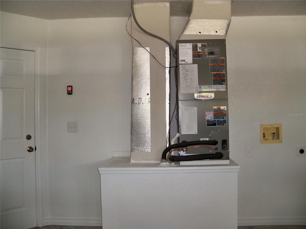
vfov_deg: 40.7
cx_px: 153
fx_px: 309
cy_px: 114
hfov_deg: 52.6
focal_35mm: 35
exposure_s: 1/30
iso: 200
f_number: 3.5
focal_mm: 6.2
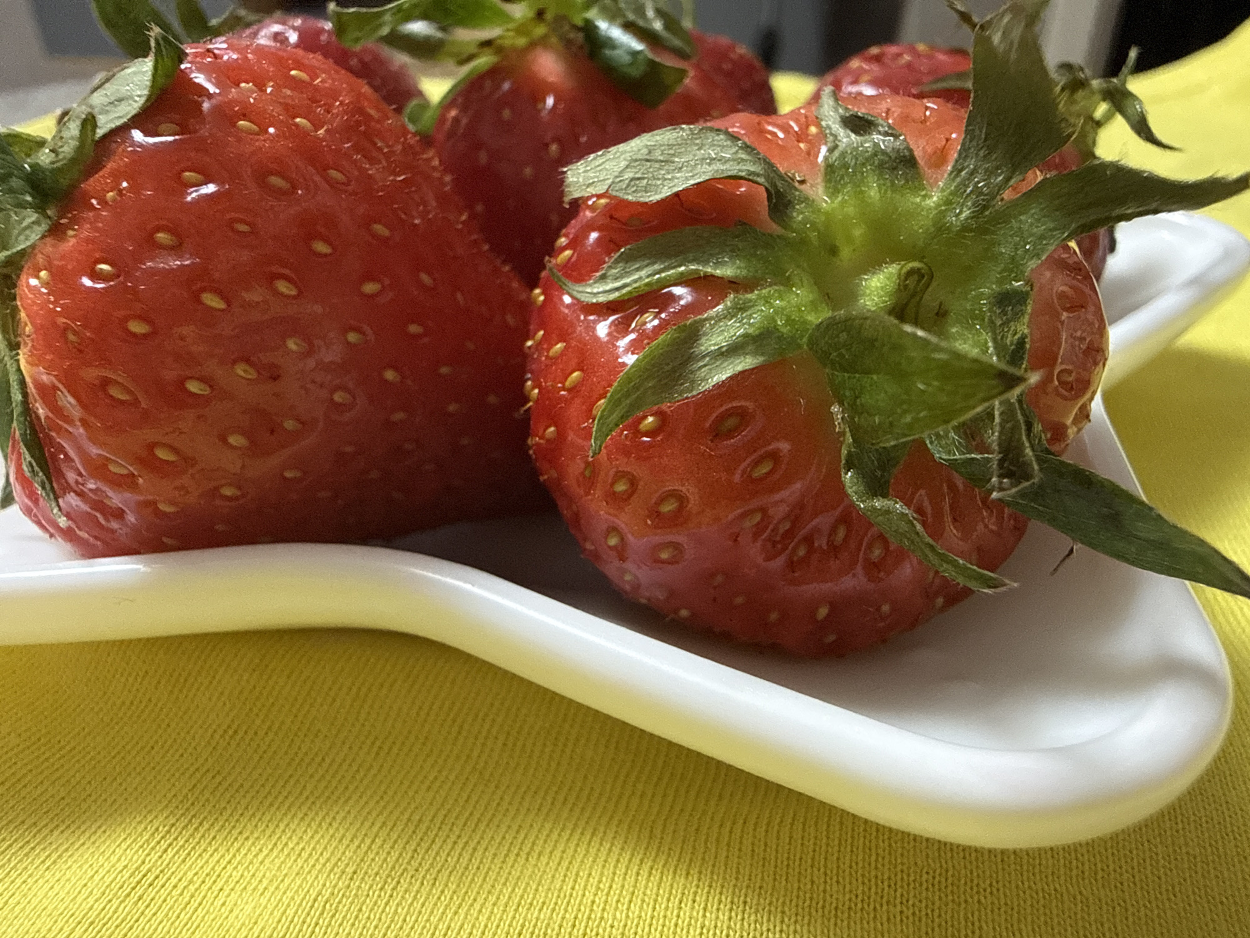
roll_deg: +0.0
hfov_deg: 69.4
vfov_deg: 54.9
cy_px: 469
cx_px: 625
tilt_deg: -30.5
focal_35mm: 25
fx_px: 903
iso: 400
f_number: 2.2
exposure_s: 1/68
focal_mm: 2.22
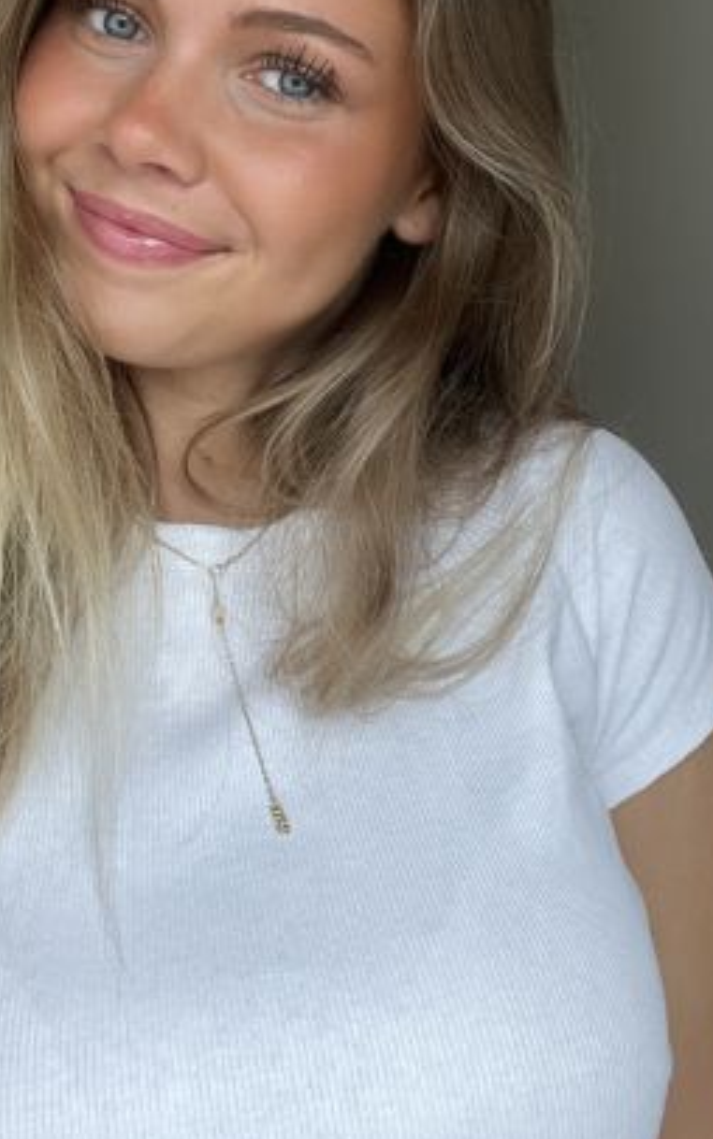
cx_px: 264
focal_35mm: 47
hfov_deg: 27.3
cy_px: 314
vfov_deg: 41.6
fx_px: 1460
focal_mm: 2.71
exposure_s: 1/105
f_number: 2.2
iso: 100
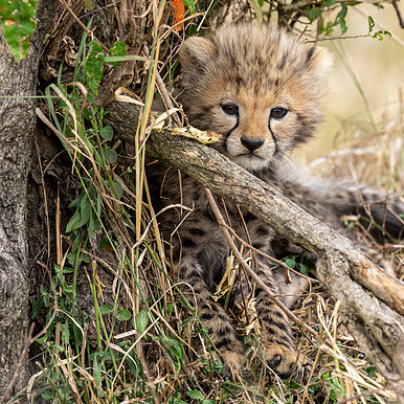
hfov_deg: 1.5
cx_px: 199
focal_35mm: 1174
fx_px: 15502
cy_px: 181
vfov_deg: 1.5
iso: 100
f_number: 4.5
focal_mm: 600
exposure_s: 1/250
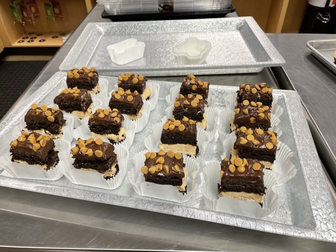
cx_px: 164
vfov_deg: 51.4
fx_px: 262
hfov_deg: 65.3
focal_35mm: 27
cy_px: 128
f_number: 1.6
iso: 64
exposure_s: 1/57
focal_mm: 4.2
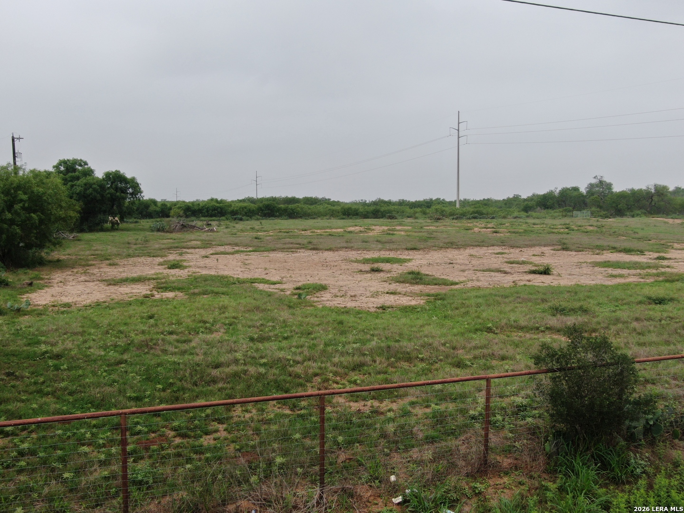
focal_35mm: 33
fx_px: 652
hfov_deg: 55.4
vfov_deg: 42.9
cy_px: 256
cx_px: 342
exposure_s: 1/400
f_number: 3.2
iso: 110
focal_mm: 5.57
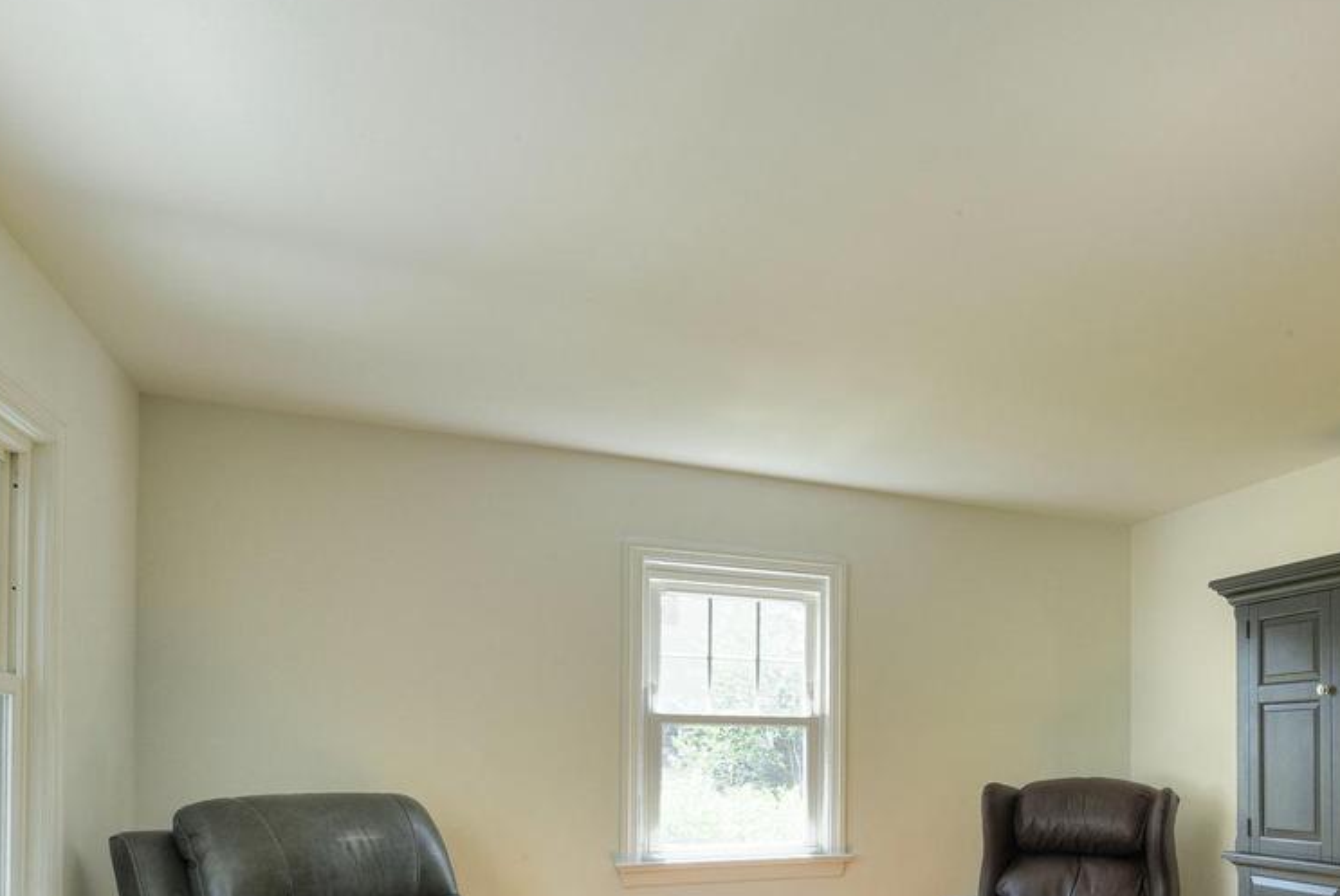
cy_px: 725
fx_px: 1155
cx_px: 1134
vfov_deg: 40.6
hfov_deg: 54.6
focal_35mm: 31
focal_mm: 16
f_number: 22
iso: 200
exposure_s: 1/6
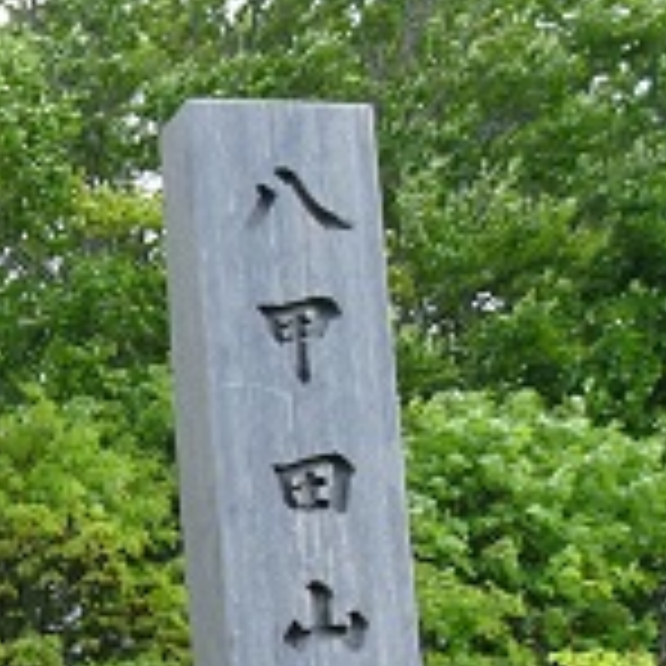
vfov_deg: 15.1
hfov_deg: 14.1
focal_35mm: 105
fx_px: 2286
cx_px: -644
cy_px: 1066
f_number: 3.5
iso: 80
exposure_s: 1/125
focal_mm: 4.1
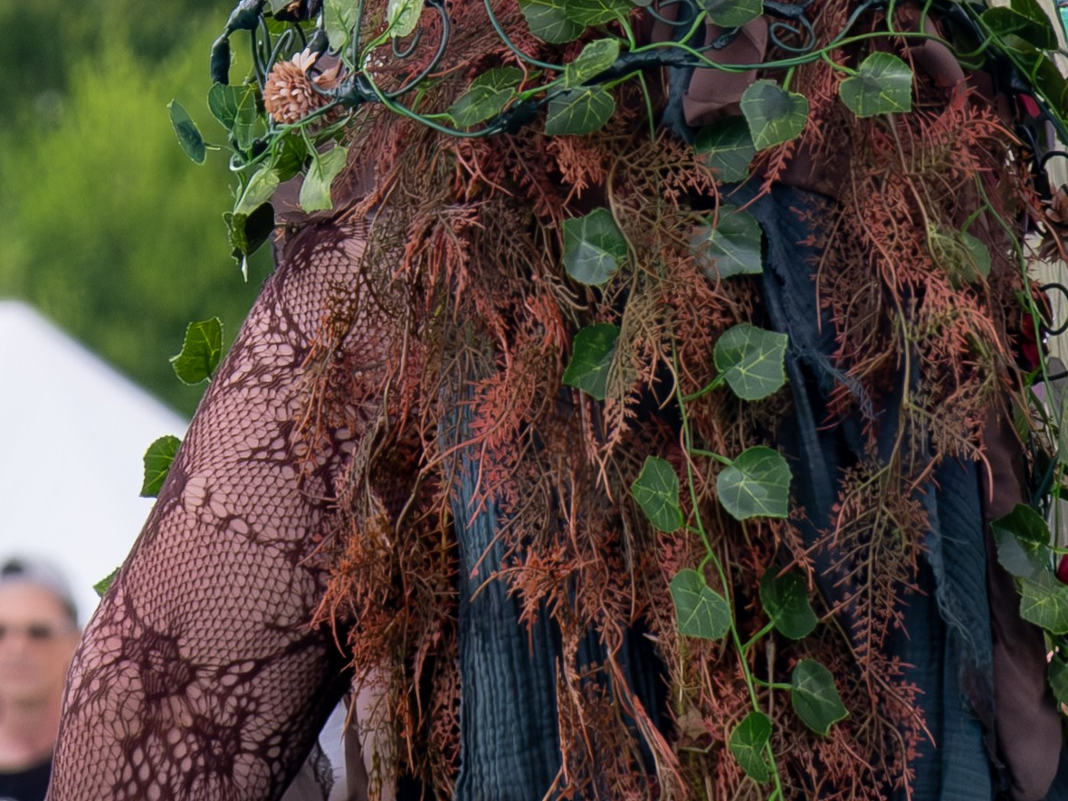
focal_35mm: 422
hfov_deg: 4.7
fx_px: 13020
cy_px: -1077
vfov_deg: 3.5
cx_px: 262
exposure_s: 1/640
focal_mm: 55
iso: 800
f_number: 3.6
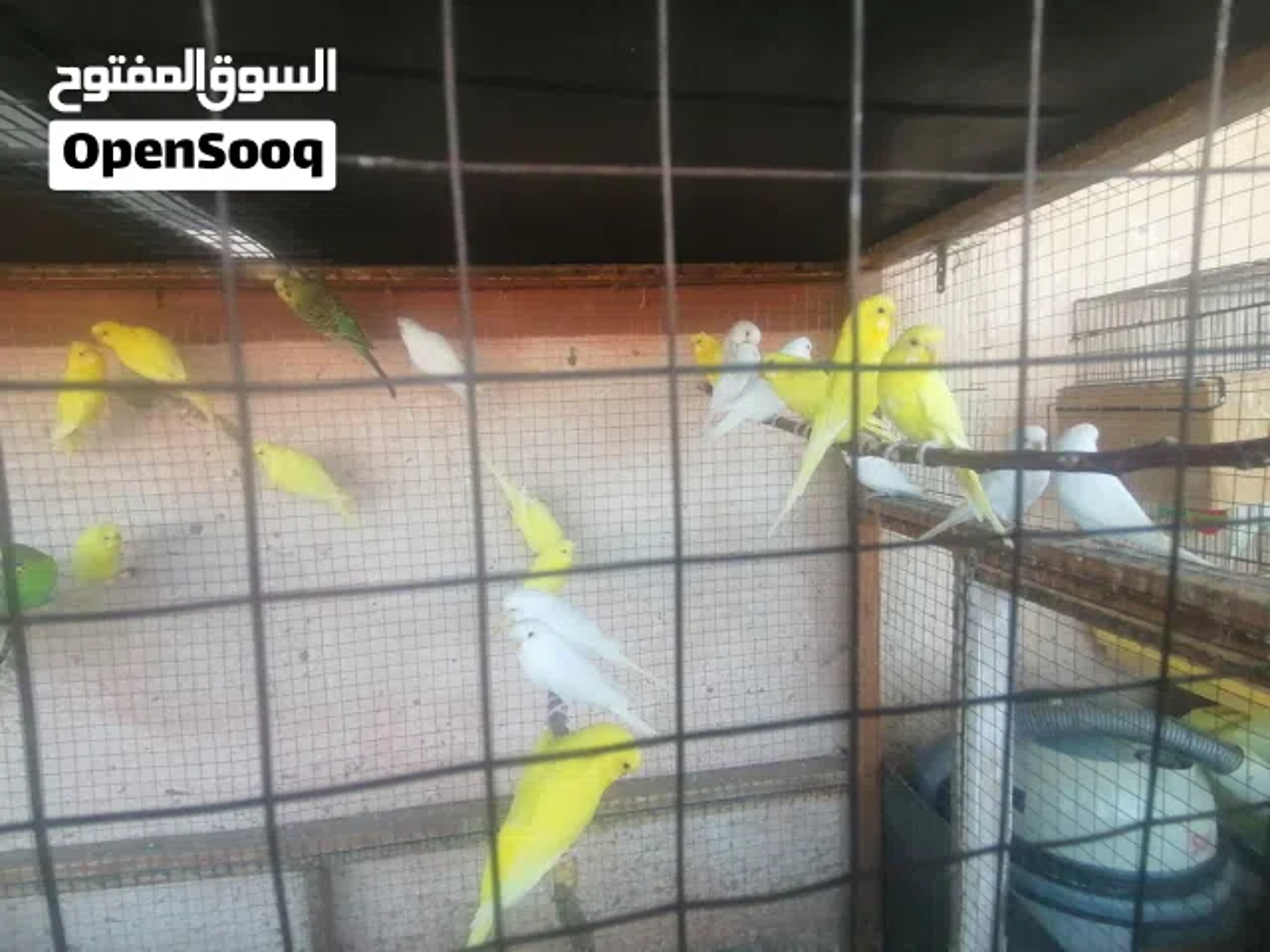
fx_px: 624
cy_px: 476
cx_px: 635
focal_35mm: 17
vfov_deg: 74.7
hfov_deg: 91.0
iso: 100
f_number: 2.4
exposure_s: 1/100
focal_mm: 1.78
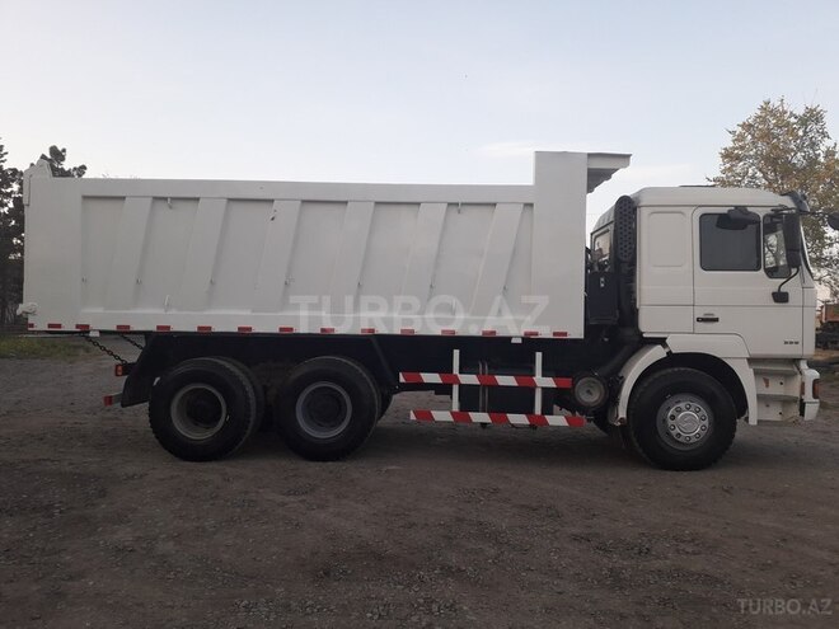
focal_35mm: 27
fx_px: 654
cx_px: 420
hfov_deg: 65.3
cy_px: 314
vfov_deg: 51.4
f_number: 1.9
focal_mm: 3.6
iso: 40
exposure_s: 1/128
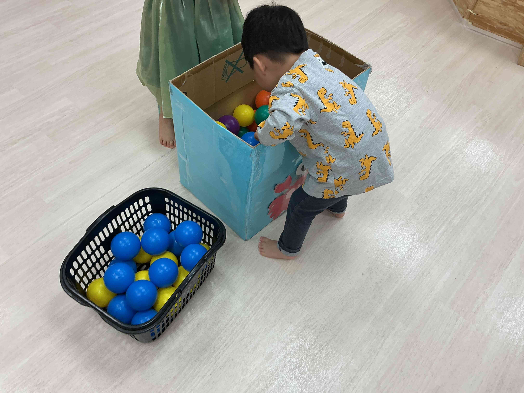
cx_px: 262
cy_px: 196
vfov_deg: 48.2
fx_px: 439
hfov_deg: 61.7
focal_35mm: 29
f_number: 1.8
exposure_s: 1/100
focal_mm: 3
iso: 20
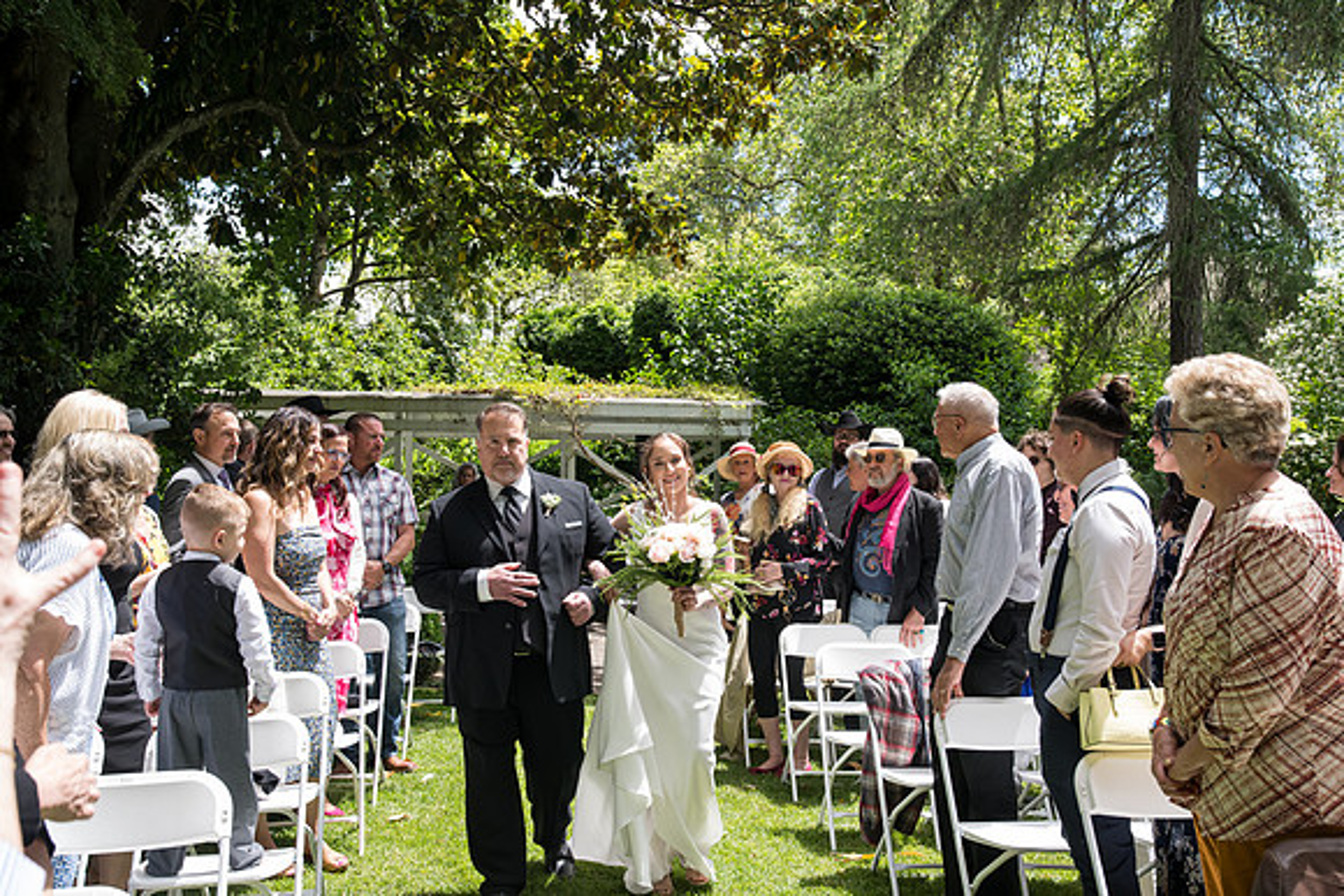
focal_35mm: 36
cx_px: 672
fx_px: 1344
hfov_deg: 53.1
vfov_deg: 36.9
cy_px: 448
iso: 640
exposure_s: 1/400
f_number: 7.1
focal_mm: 36
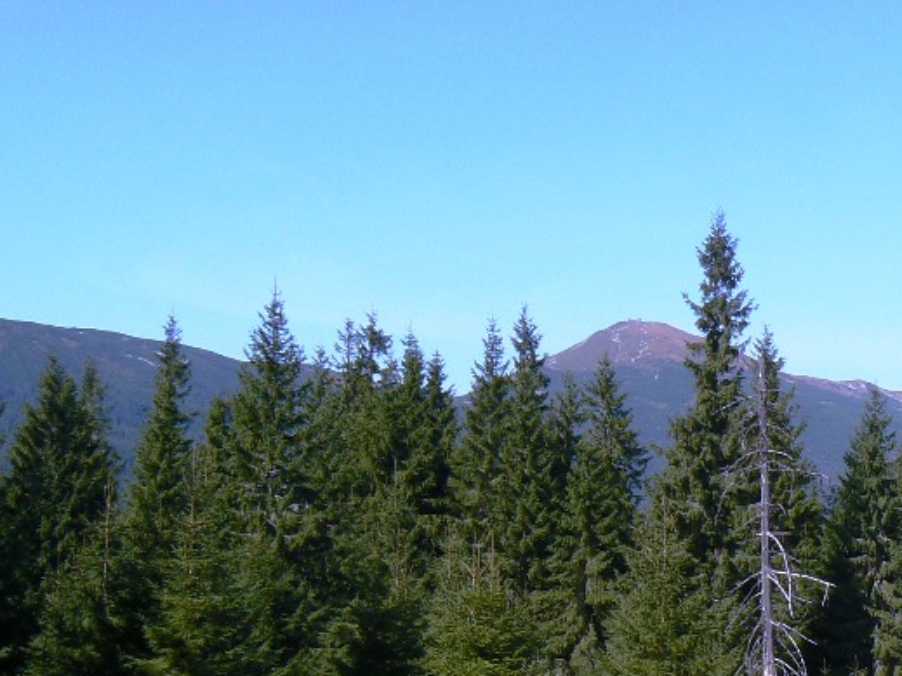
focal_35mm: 71
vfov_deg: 20.7
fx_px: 1850
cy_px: 393
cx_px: 648
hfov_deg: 27.1
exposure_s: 1/500
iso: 80
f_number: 5.6
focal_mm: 6
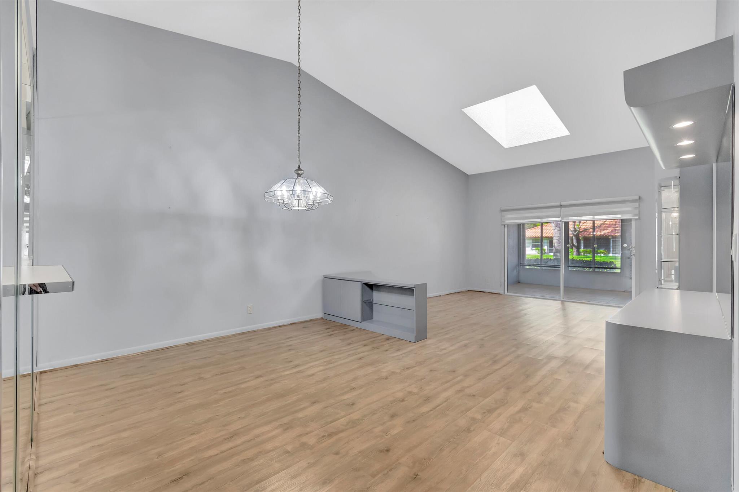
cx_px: 370
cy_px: 246
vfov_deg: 77.3
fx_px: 308
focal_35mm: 15
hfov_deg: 100.4
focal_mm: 10
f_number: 8
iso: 3200
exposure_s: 1/15
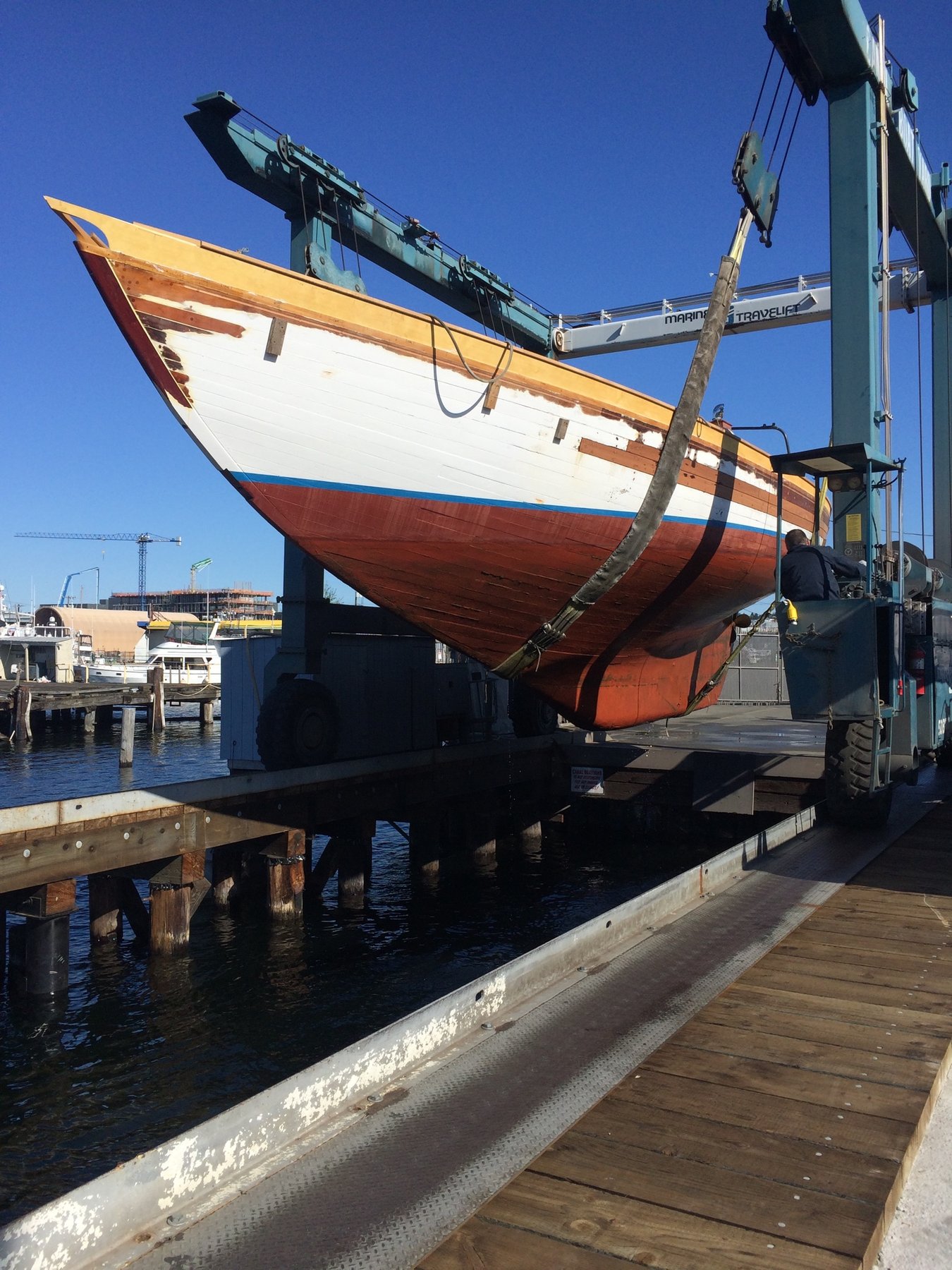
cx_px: 476
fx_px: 1063
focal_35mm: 29
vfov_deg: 61.7
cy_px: 635
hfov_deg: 48.2
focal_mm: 4.15
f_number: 2.2
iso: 32
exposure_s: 1/2740
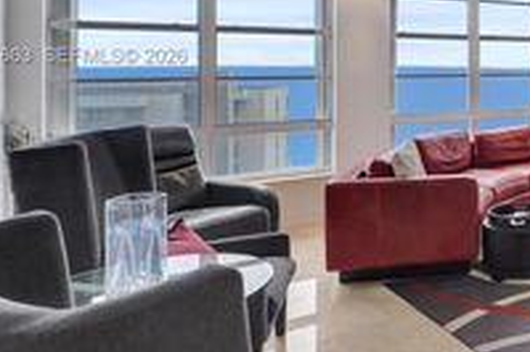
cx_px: 591
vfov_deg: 32.2
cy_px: 57
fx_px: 588
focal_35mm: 40
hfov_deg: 39.2
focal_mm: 16
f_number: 4
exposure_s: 1/160
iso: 320
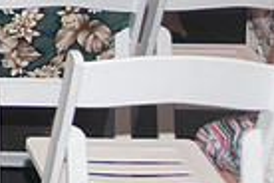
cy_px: -192
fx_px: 1339
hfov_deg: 10.6
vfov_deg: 7.5
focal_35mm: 176
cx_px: -300
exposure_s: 1/60
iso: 800
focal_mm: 28
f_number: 5.6
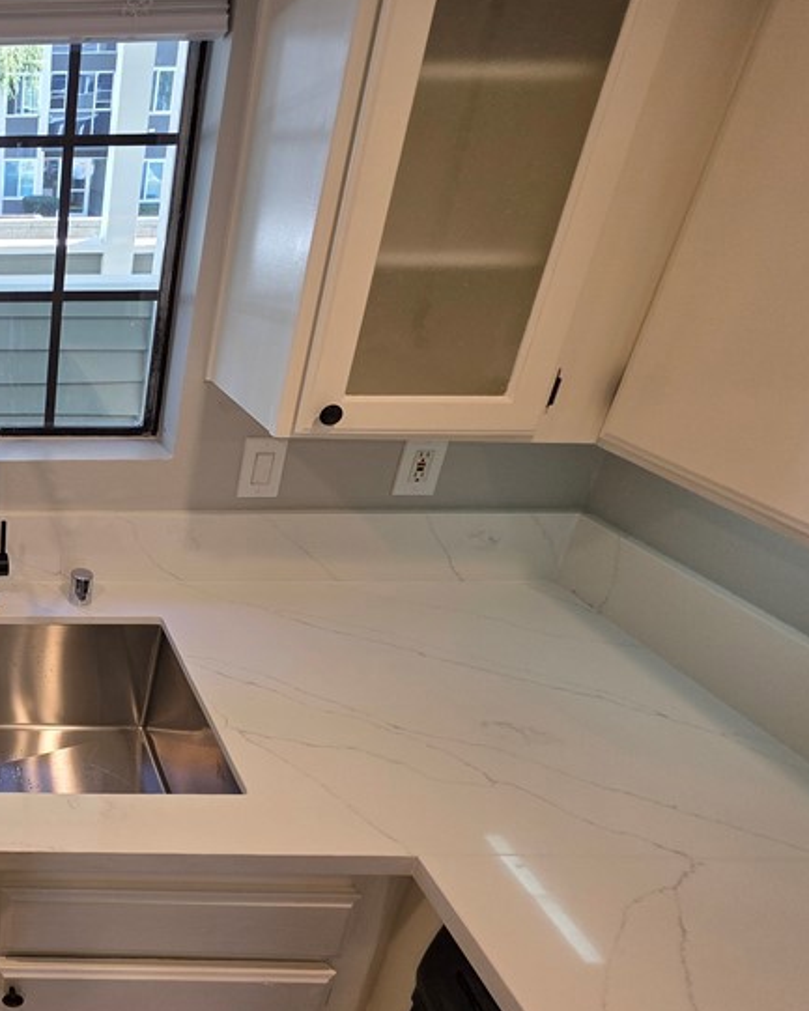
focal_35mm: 24
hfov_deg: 43.2
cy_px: 465
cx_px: -112
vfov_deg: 70.2
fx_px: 718
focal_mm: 2.2
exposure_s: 1/120
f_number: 1.9
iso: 64
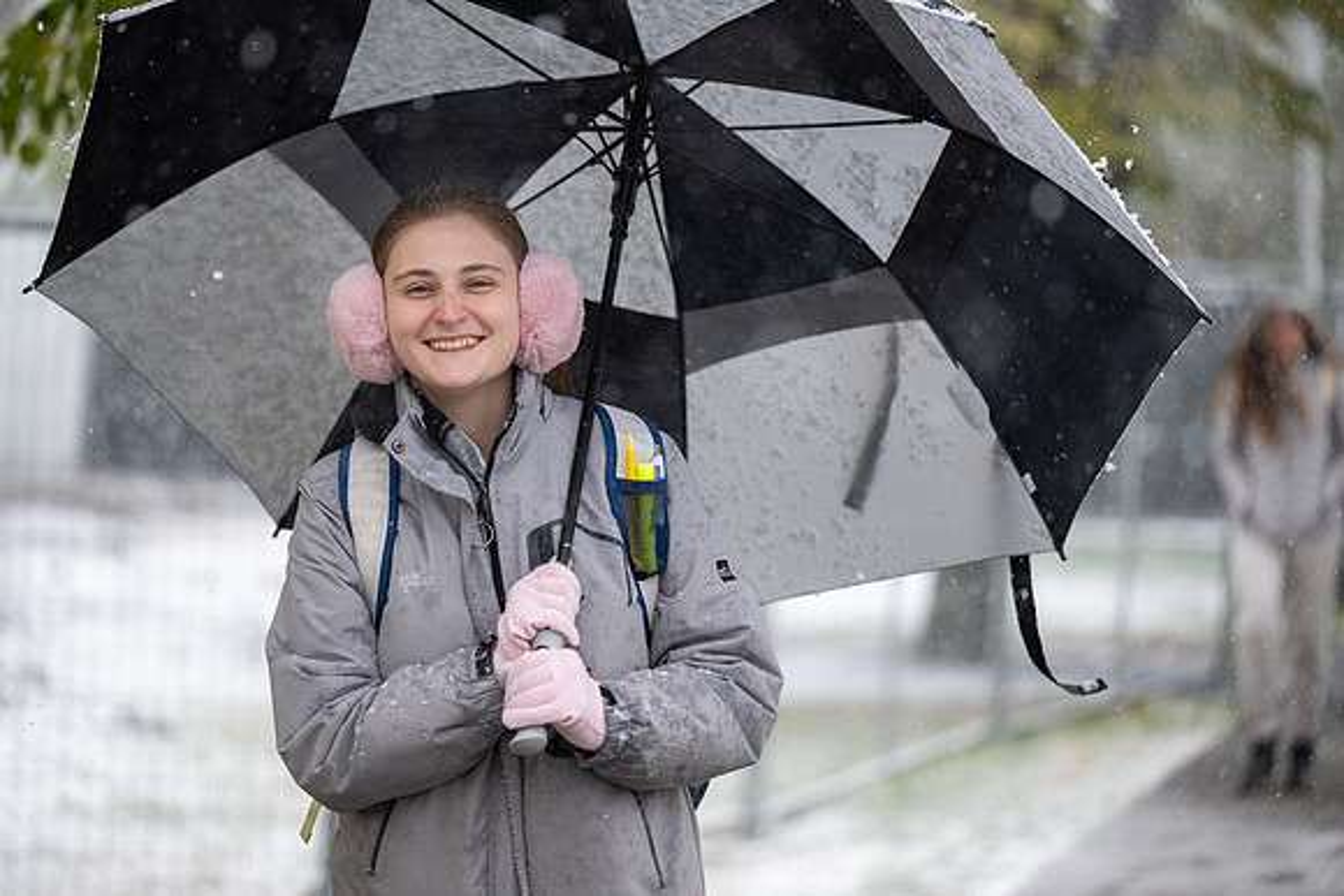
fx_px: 4668
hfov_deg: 16.4
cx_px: 672
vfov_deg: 11.0
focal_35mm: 125
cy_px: 448
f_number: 2.8
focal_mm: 125
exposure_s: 1/800
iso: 800
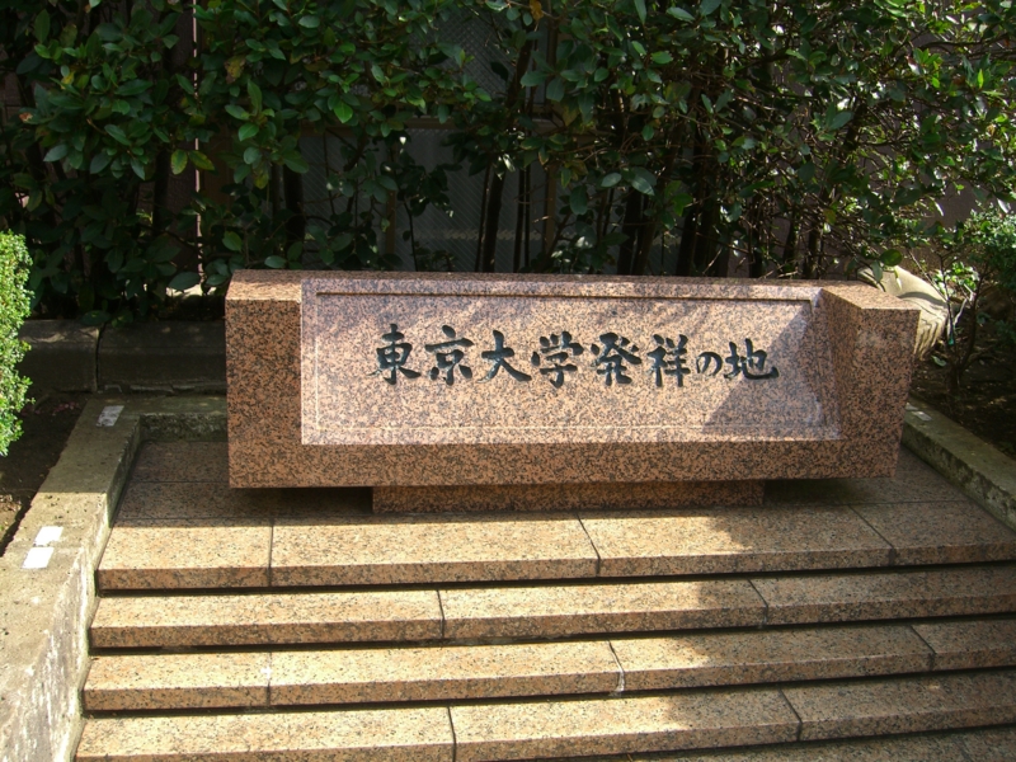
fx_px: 1115
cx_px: 508
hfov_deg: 49.0
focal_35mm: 38
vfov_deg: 37.7
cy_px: 381
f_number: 4
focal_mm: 7.9
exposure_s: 1/200
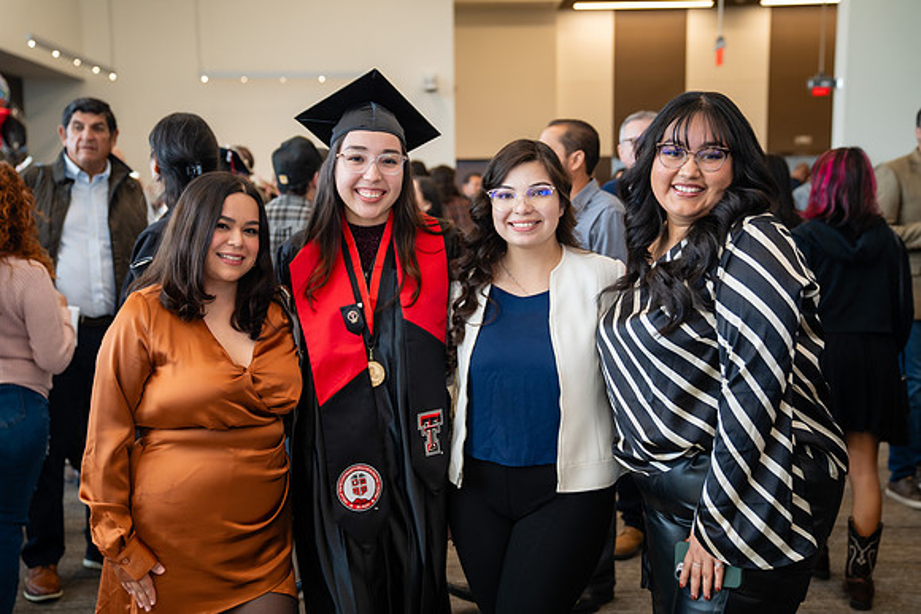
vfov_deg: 31.2
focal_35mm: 43
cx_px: 460
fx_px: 1100
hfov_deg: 45.4
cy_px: 307
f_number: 2.8
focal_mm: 43
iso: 500
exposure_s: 1/160
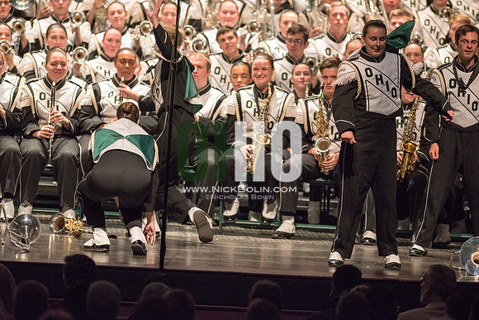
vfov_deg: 4.6
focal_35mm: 300
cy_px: 160
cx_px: 240
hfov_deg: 6.9
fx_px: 3992
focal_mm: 300
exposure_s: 1/500
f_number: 2.8
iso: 4000
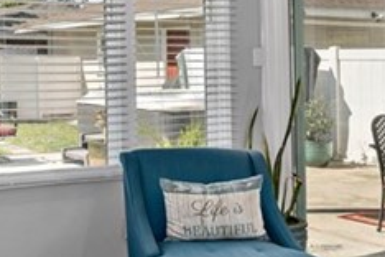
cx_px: 21
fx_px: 610
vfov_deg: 23.3
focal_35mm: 57
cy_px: 38
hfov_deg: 32.8
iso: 500
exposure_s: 1/100
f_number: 5.6
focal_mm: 13
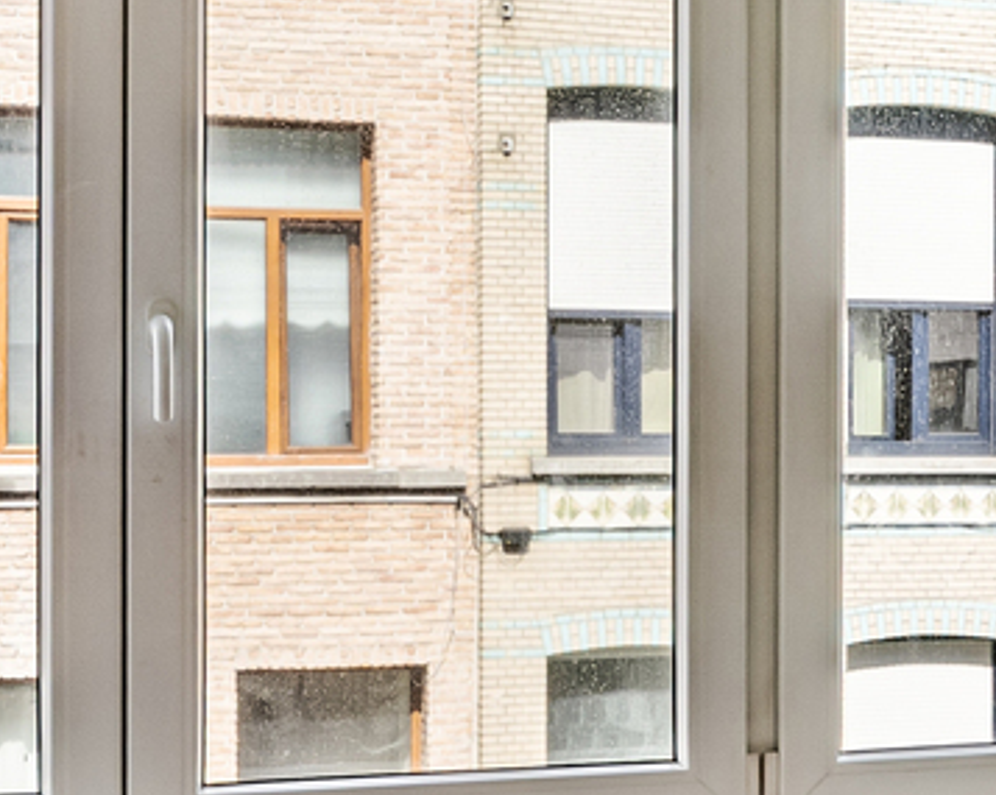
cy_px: 572
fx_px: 2975
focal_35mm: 101
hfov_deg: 17.1
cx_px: 1498
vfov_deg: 15.2
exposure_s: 1/200
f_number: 11
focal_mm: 16
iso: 250
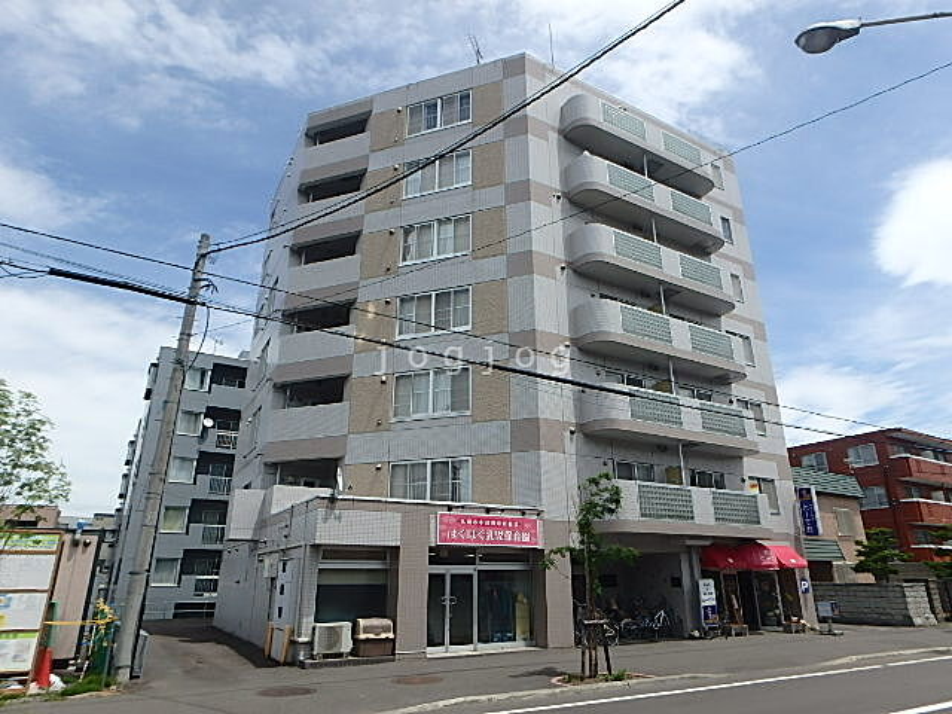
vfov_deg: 63.4
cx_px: 476
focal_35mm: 21
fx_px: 578
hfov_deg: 79.0
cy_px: 357
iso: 125
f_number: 6
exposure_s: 1/500
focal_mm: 3.7
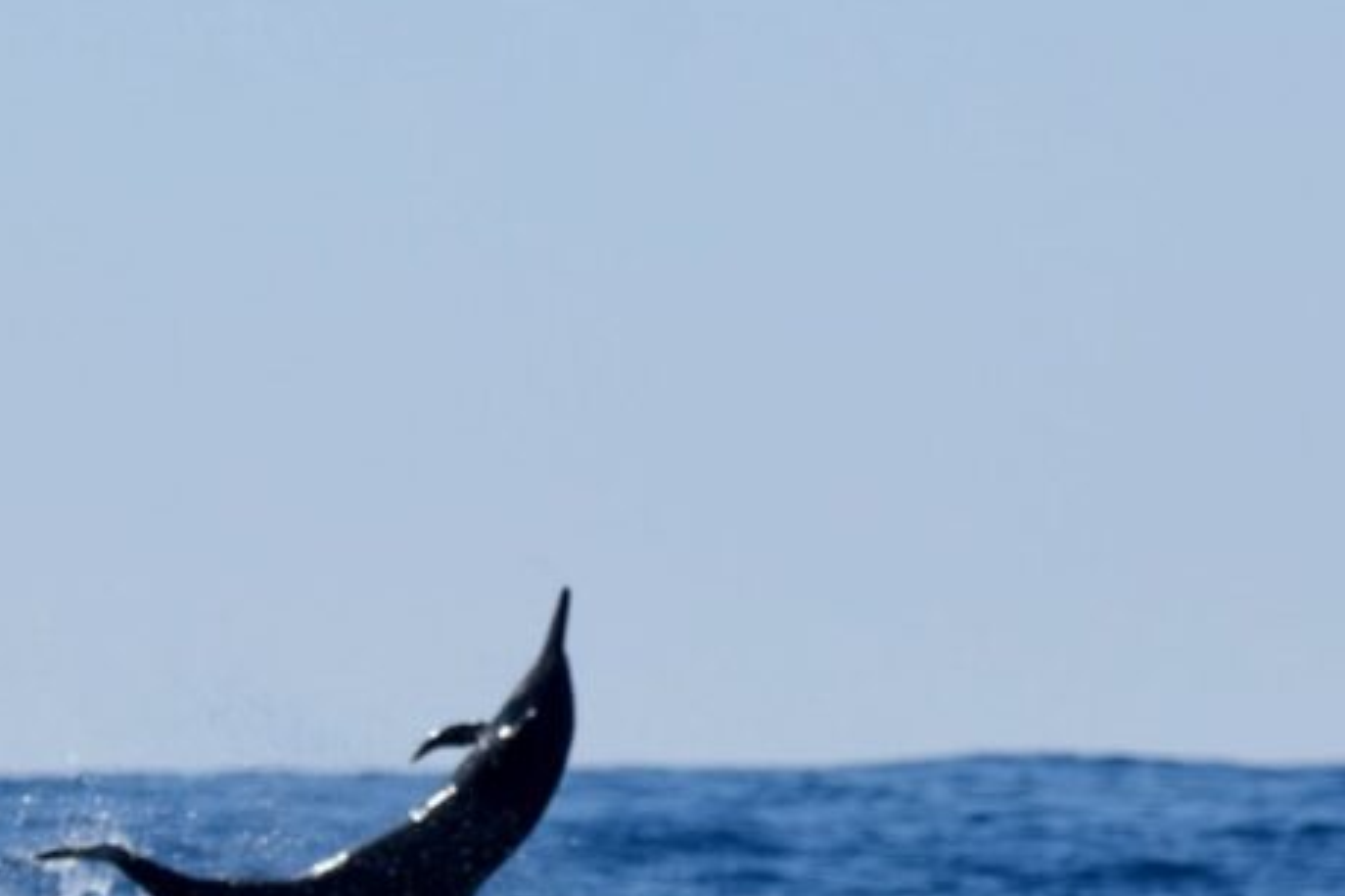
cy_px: 662
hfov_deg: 4.7
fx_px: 16283
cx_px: 173
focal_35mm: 436
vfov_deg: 3.2
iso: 250
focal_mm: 195
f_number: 8
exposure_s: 1/2000
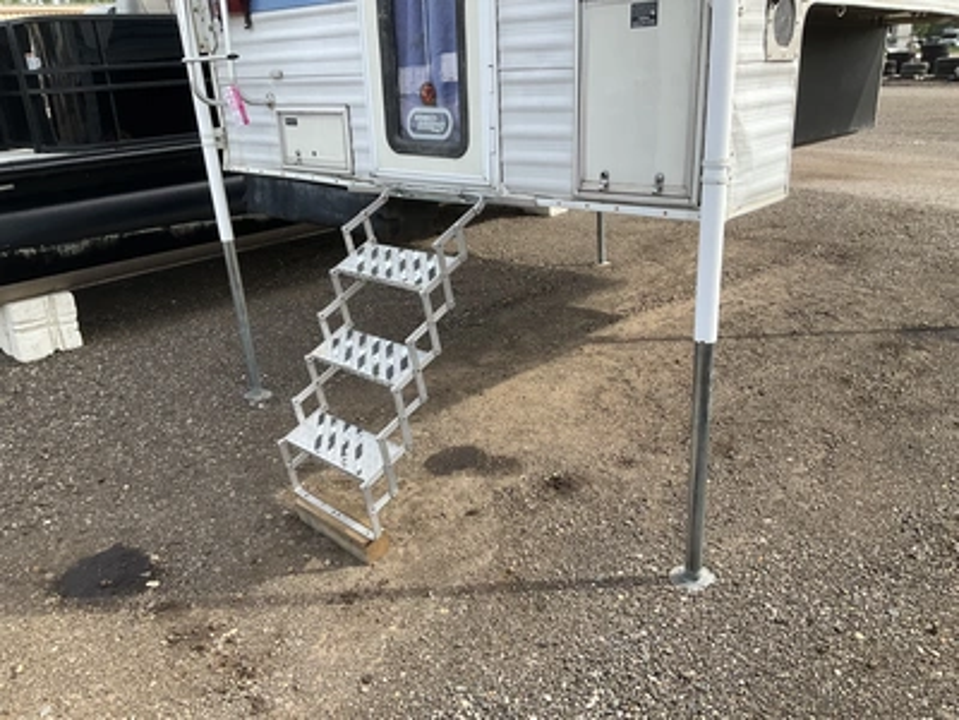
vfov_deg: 48.2
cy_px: 360
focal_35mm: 29
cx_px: 480
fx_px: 803
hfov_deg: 61.7
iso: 25
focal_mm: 3
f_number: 1.8
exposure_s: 1/599
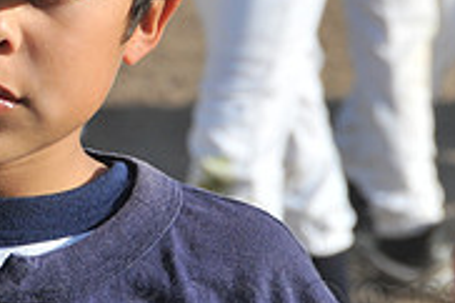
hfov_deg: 3.2
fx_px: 8139
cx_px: -25
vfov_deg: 2.1
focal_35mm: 645
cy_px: -11
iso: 400
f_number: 11
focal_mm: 135
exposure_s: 1/500
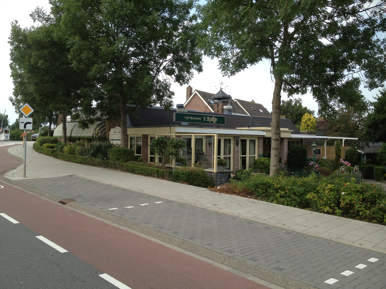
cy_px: 144
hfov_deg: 52.6
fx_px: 390
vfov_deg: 40.7
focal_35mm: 35
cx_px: 193
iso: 64
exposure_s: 1/681
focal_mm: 4.28
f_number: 2.4
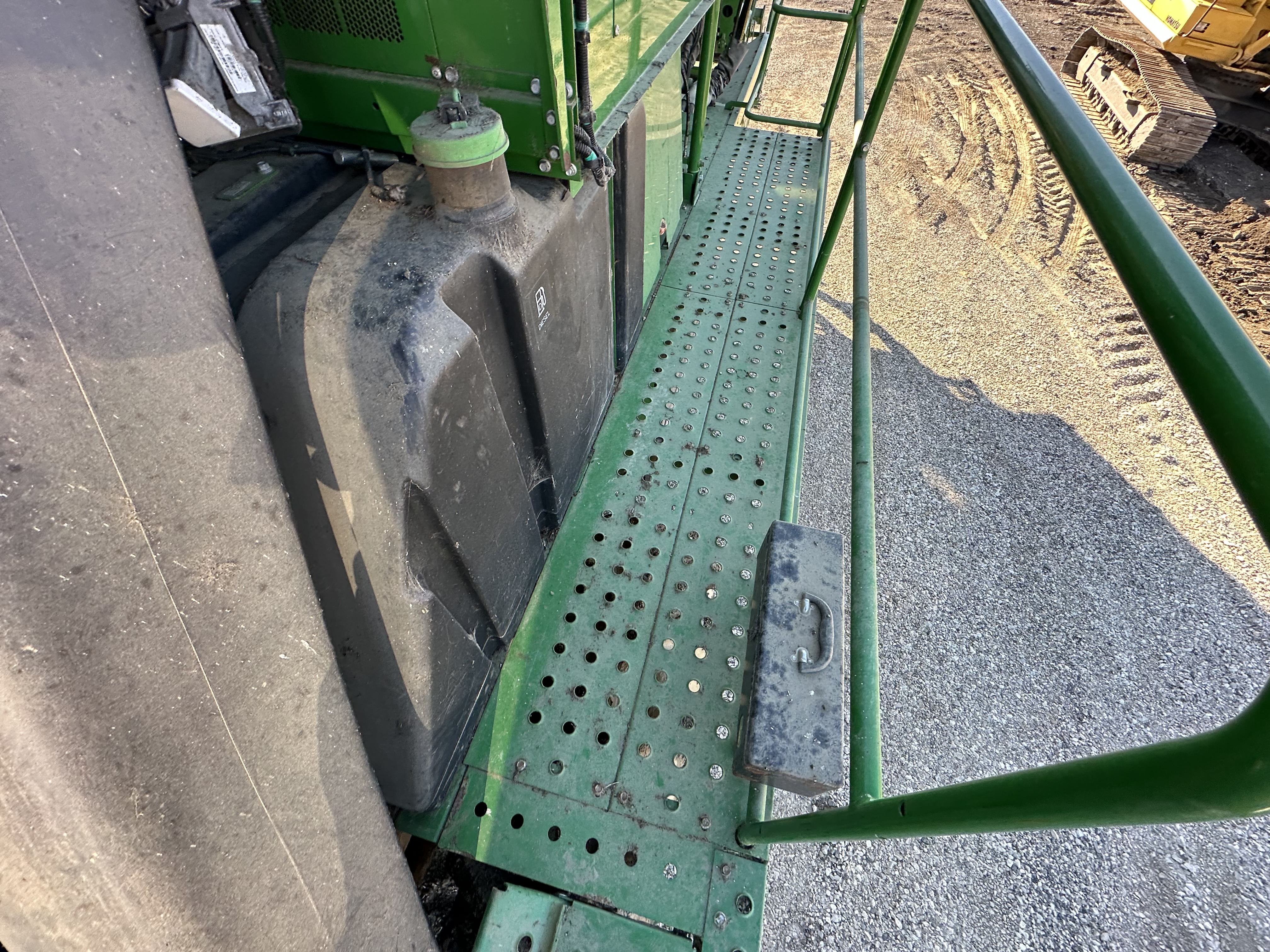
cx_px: 635
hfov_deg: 102.1
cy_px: 476
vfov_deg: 85.7
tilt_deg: -55.4
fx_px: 514
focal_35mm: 14
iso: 40
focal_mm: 2.22
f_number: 2.2
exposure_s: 1/124
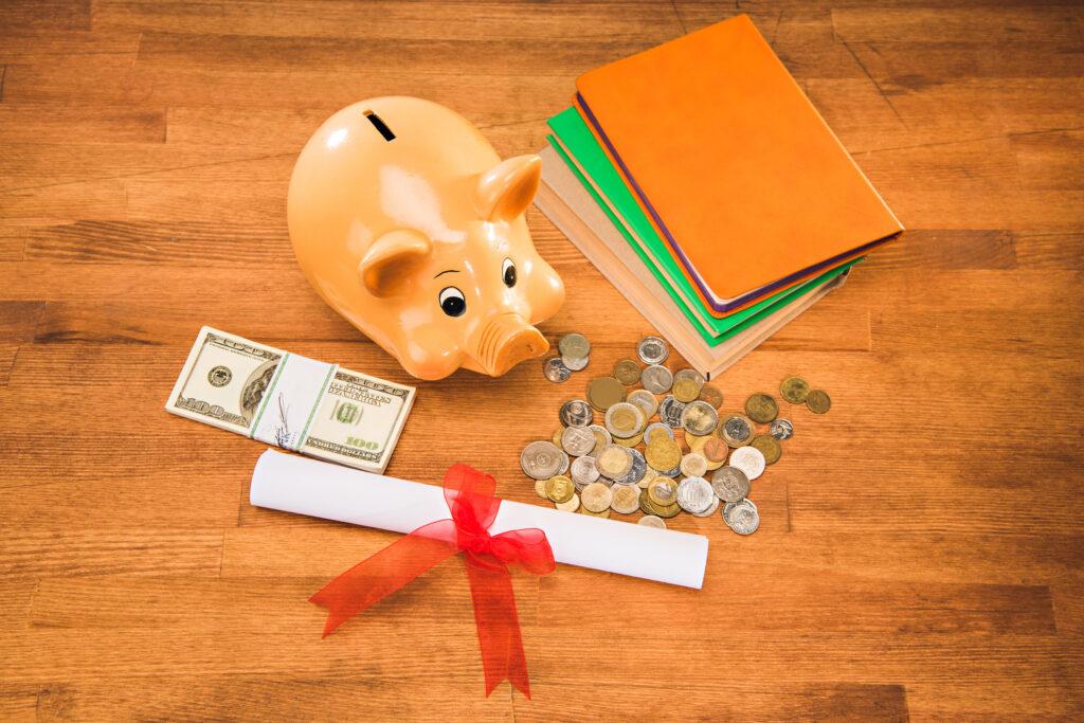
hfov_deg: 35.6
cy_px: 362
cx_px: 542
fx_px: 1686
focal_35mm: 56
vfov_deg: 24.2
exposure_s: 1/100
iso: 100
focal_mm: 56
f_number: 9
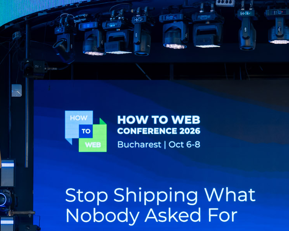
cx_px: 291
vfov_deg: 7.6
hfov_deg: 9.5
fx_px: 1727
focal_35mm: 202
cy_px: 240
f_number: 2
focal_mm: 80
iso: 250
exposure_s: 1/160
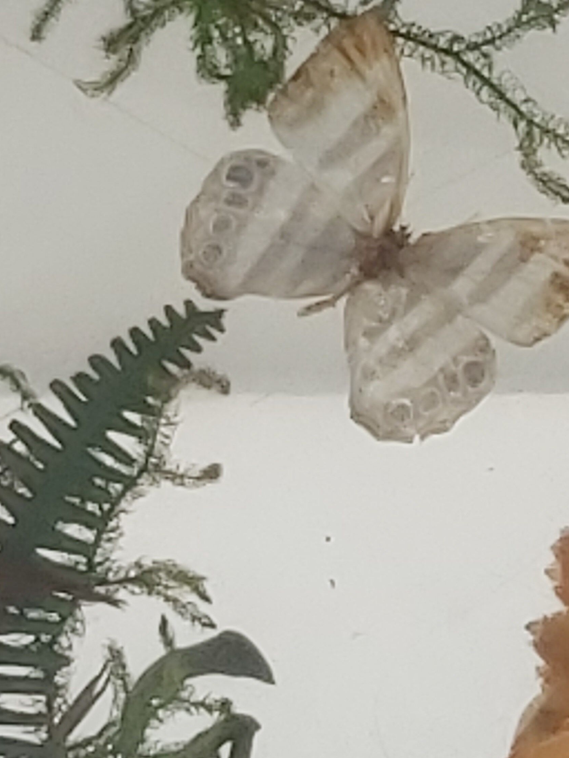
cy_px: 223
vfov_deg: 39.7
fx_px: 1030
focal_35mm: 47
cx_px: 483
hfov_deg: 29.9
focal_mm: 3.92
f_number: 1.7
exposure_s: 1/6681
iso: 64
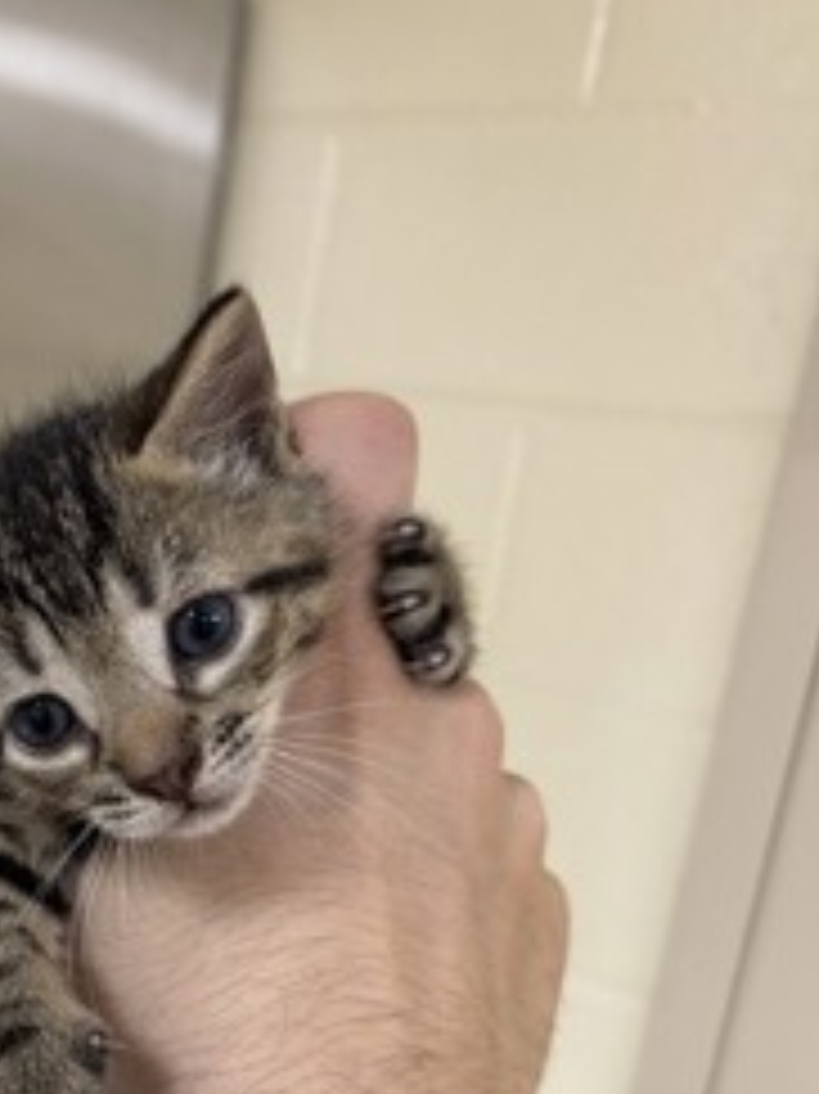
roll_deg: -8.1
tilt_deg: -13.5
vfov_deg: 40.5
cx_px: 128
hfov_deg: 31.1
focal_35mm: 45
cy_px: 864
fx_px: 1421
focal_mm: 5.96
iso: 250
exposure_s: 1/60
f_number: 1.6
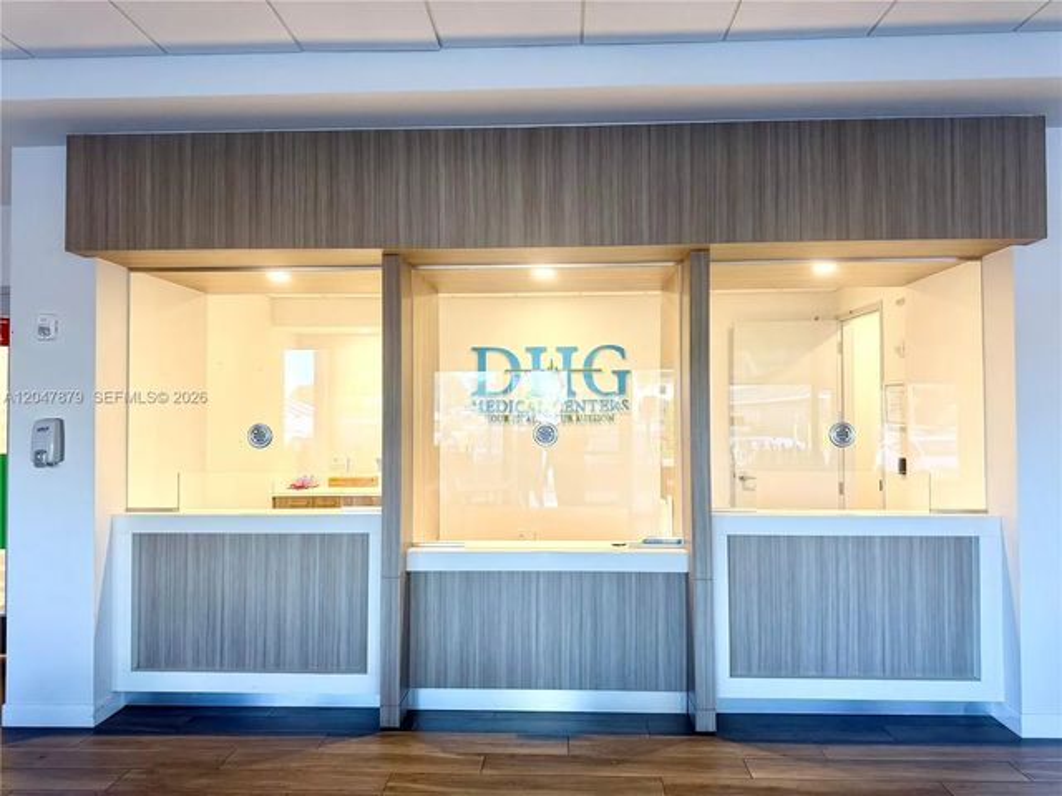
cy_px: 398
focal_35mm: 24
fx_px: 736
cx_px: 531
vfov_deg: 56.8
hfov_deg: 71.6
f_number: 1.78
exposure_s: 1/121
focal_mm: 6.76
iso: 160
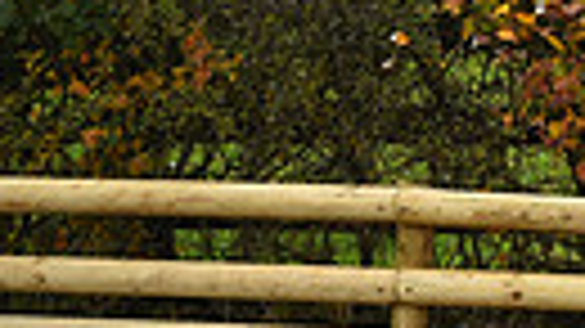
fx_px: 13412
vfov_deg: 1.4
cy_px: -130
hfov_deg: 2.5
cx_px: 1192
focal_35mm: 865
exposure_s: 1/1000
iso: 720
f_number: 5
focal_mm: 185
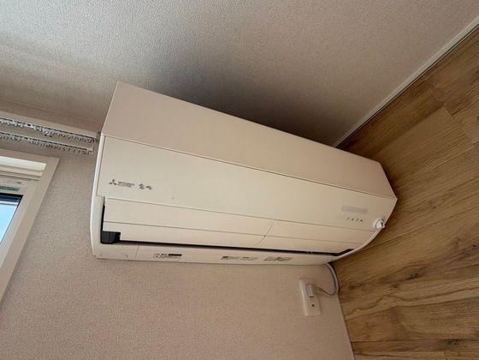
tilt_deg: +32.7
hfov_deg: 102.1
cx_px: 240
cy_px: 180
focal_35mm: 14
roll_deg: +6.7
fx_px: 194
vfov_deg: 85.7
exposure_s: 1/121
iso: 64
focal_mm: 2.22
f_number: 2.2
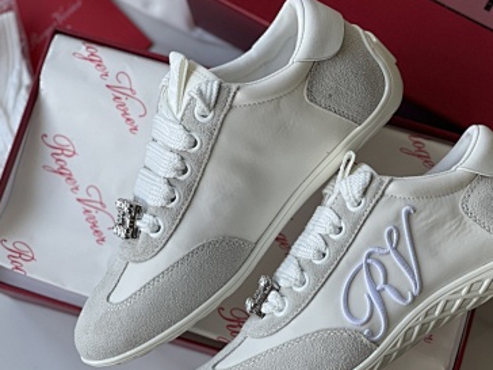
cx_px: 312
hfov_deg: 22.2
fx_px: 1253
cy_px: 224
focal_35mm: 88
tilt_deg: -78.8
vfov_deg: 16.8
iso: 64
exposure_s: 1/121
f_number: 2.2
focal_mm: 7.5
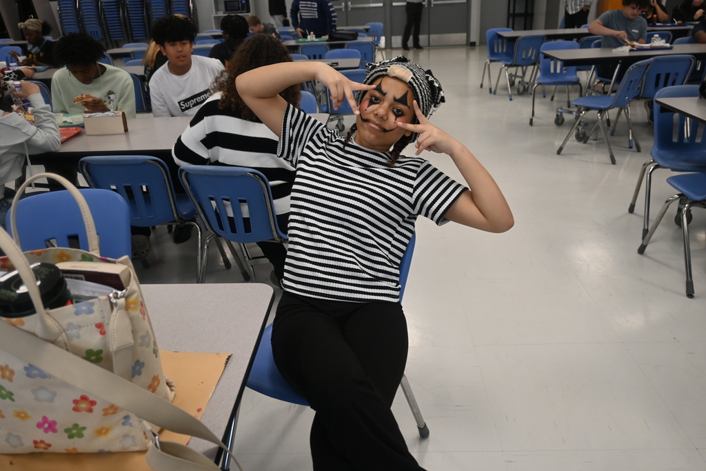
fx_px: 588
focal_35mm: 30
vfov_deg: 43.6
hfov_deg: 61.9
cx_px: 353
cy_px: 236
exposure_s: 1/30
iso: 200
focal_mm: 20
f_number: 3.8
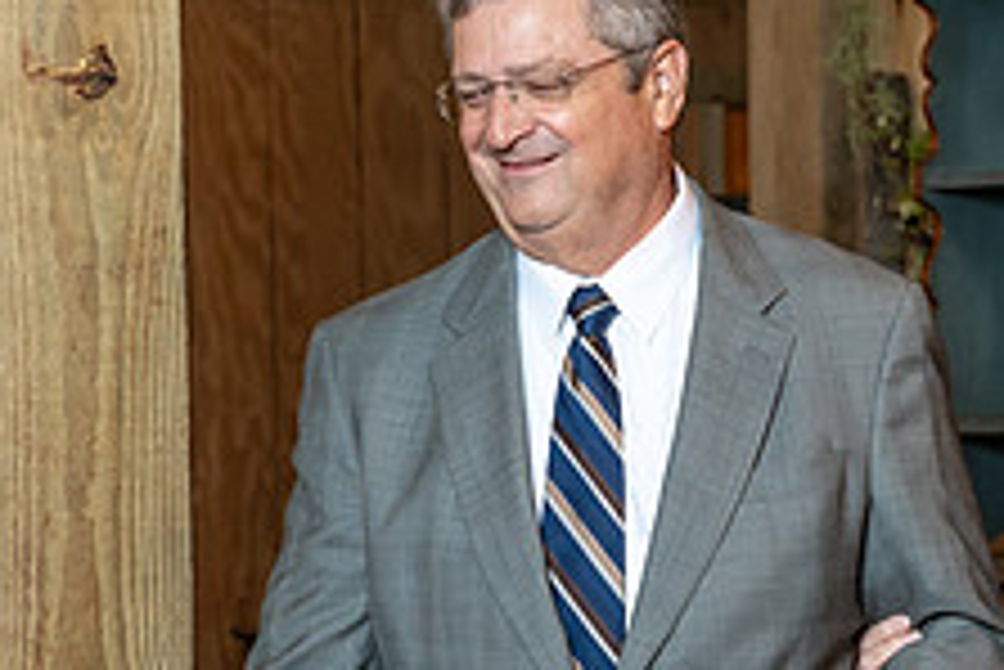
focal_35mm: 182
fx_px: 5079
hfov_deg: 11.2
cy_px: 569
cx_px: 846
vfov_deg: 7.5
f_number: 4
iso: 2000
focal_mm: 70
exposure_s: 1/125
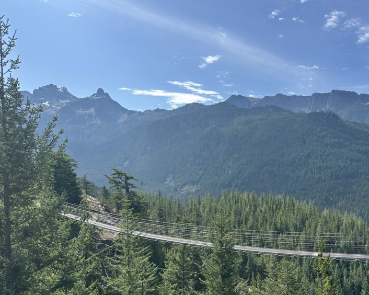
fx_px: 371
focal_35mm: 34
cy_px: 189
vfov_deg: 42.9
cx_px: 258
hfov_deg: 51.5
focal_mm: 6.86
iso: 80
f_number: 1.78
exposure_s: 1/3356
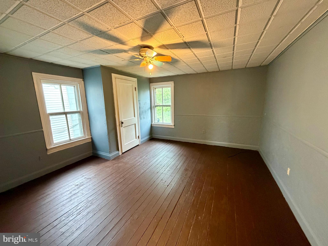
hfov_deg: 102.1
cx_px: 164
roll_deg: +2.1
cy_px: 123
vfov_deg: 85.7
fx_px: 133
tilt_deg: -10.0
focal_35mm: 14
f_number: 2.2
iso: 640
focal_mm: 2.22
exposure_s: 1/60
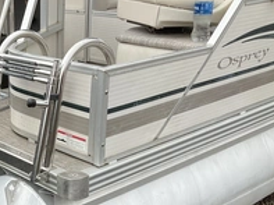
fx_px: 466
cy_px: 180
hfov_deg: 30.9
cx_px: 17
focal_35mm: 59
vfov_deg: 24.1
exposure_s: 1/454
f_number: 1.8
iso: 25
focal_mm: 3
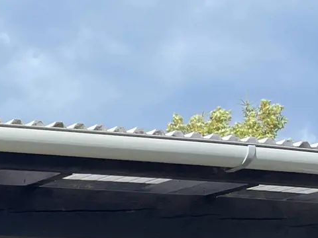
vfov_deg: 12.5
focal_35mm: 104
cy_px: 475
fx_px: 955
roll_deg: +0.5
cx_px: -301
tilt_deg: +1.2
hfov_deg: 15.4
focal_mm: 4.2
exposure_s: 1/910
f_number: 1.6
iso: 32
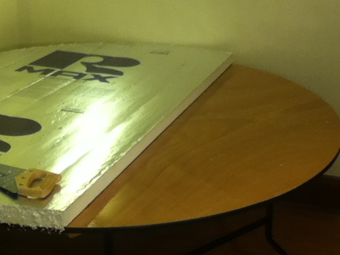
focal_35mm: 47
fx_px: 461
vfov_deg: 30.8
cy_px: 109
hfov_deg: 39.8
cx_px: 103
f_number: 2.4
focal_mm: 3.85
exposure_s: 1/30
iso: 125
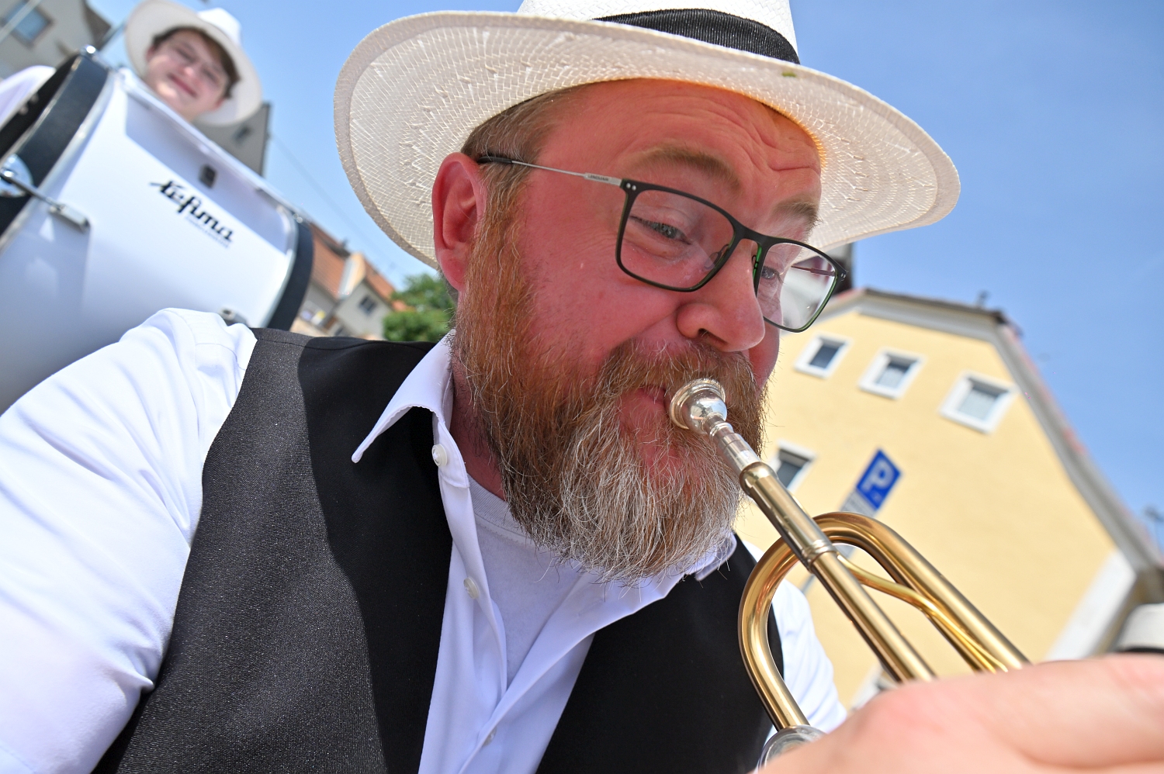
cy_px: 387
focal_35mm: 24
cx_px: 582
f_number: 9
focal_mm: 24
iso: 320
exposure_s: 1/2000
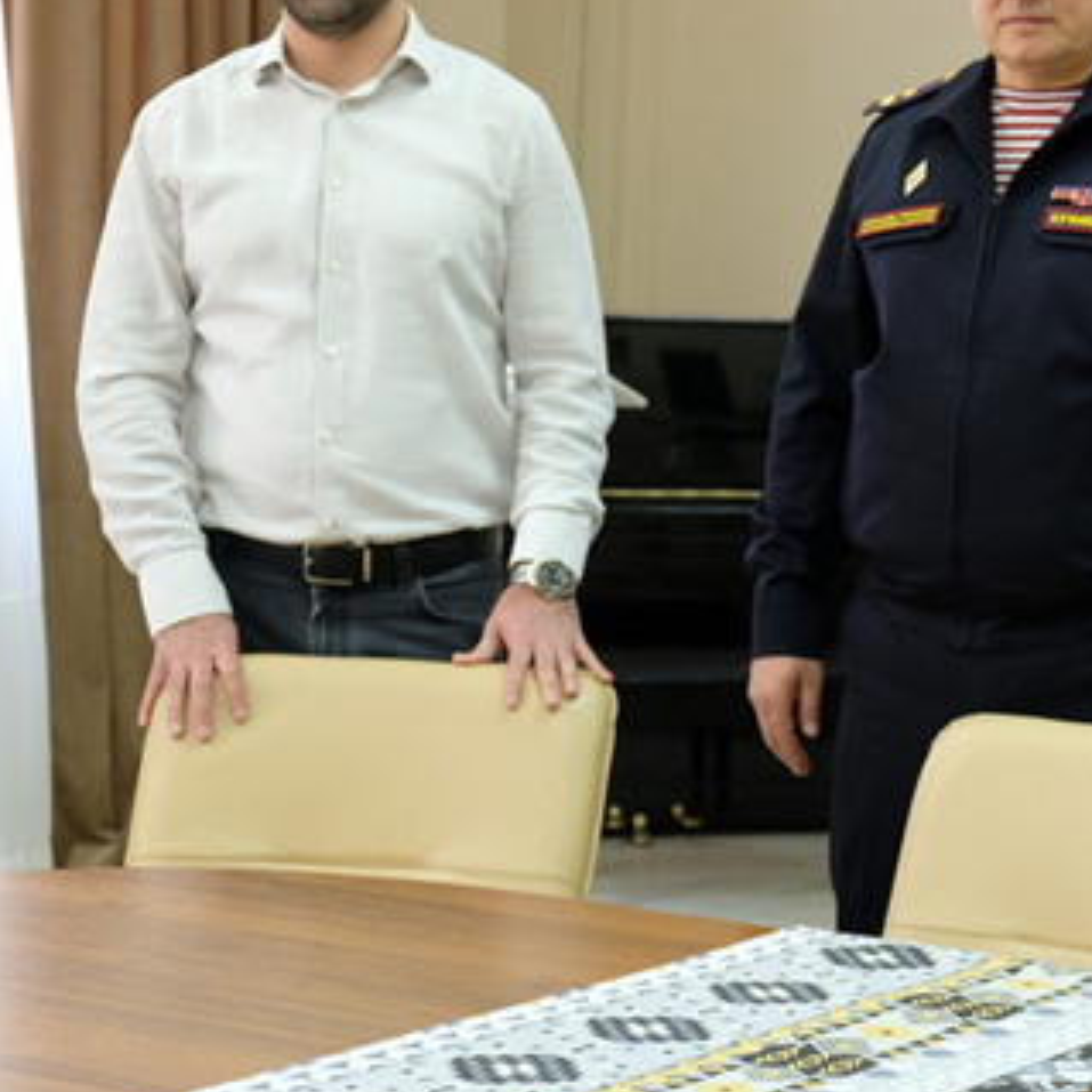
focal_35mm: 90
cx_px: 1133
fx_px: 3212
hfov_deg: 18.7
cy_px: 404
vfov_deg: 19.3
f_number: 3.6
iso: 1250
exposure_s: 1/120
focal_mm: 30.2
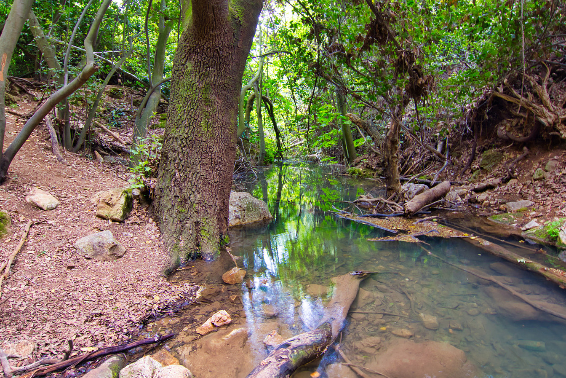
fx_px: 786
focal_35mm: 50
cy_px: 180
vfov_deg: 27.0
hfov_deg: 39.6
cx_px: 288
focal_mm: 28
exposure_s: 1/1.25
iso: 100
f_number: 11
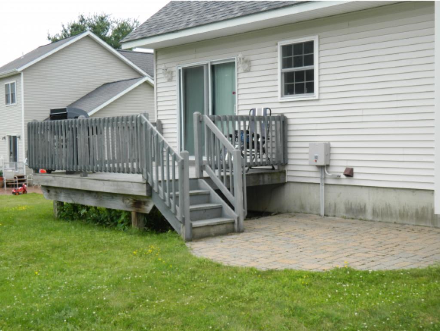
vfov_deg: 30.9
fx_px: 598
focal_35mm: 47
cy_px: 166
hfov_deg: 40.4
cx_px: 220
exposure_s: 1/640
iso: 110
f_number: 3.6
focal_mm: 8.4
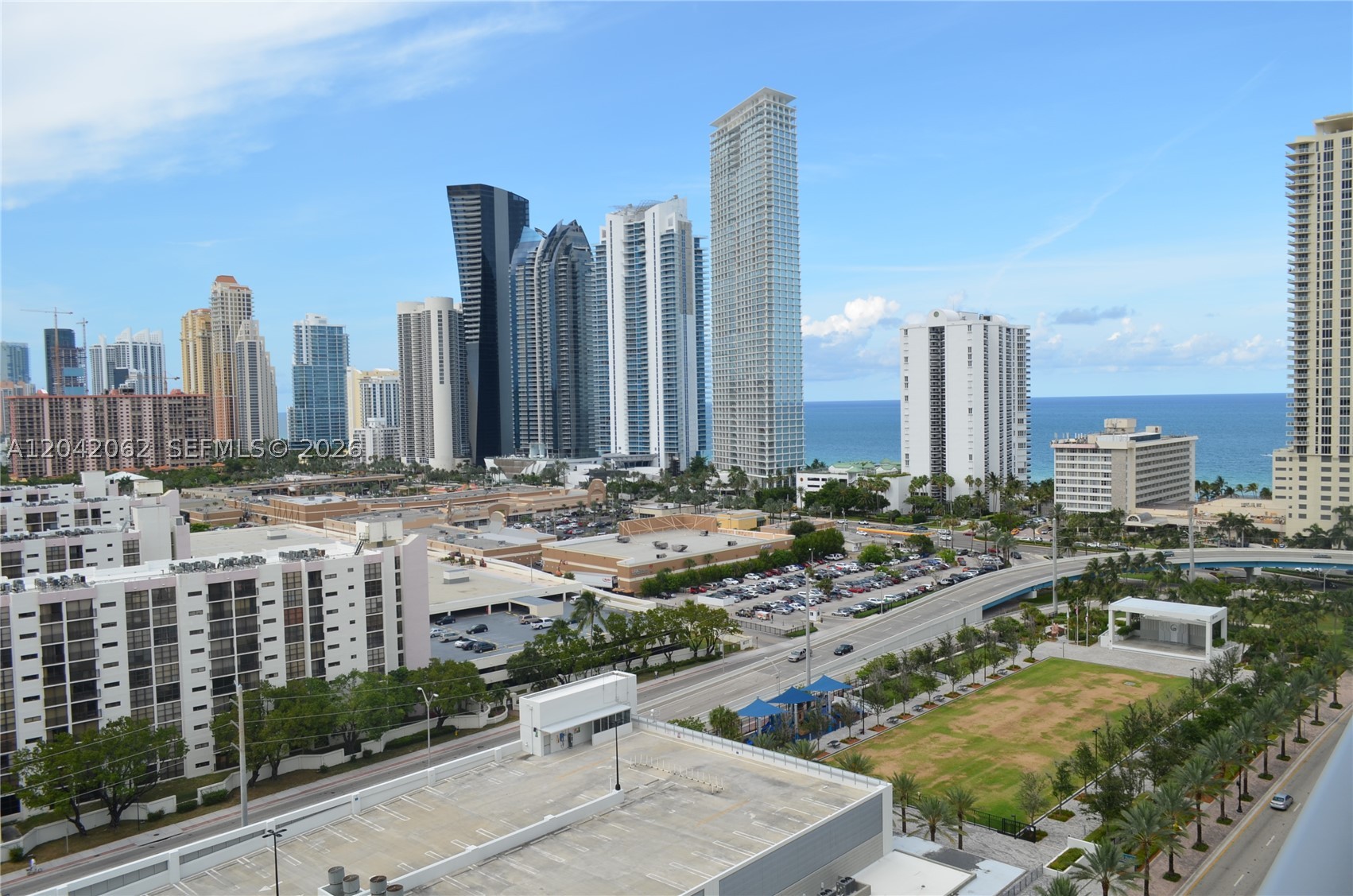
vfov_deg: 47.7
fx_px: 1013
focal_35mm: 27
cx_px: 676
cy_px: 448
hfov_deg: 67.5
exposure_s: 1/250
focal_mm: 18
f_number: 8
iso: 110
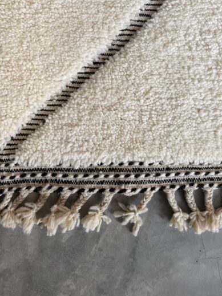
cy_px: 79
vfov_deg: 48.5
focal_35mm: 37
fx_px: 317
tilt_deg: -84.0
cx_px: 84
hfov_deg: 38.4
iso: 64
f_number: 1.78
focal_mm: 6.76
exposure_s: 1/248
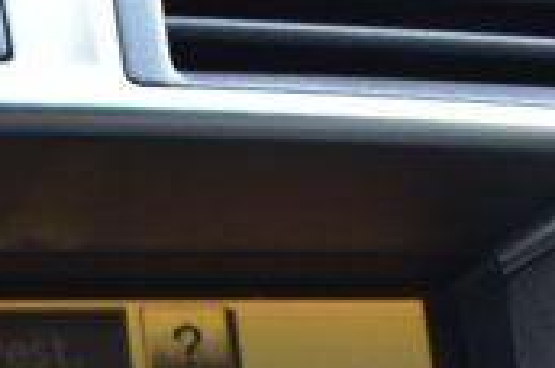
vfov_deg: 6.6
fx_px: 3031
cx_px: -61
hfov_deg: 10.3
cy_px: 884
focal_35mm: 197
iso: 400
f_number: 7.1
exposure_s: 1/40
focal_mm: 22
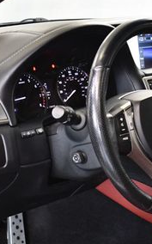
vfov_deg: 24.4
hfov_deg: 15.3
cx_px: 90
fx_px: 565
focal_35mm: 85
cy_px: 118
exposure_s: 1/100
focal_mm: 25
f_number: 4
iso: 3200
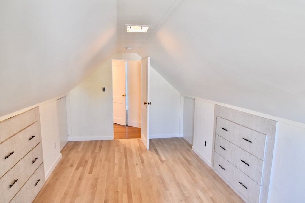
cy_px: 102
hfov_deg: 81.2
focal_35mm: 21
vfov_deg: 59.5
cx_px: 152
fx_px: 178
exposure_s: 1/60
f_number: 4
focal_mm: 14
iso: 800
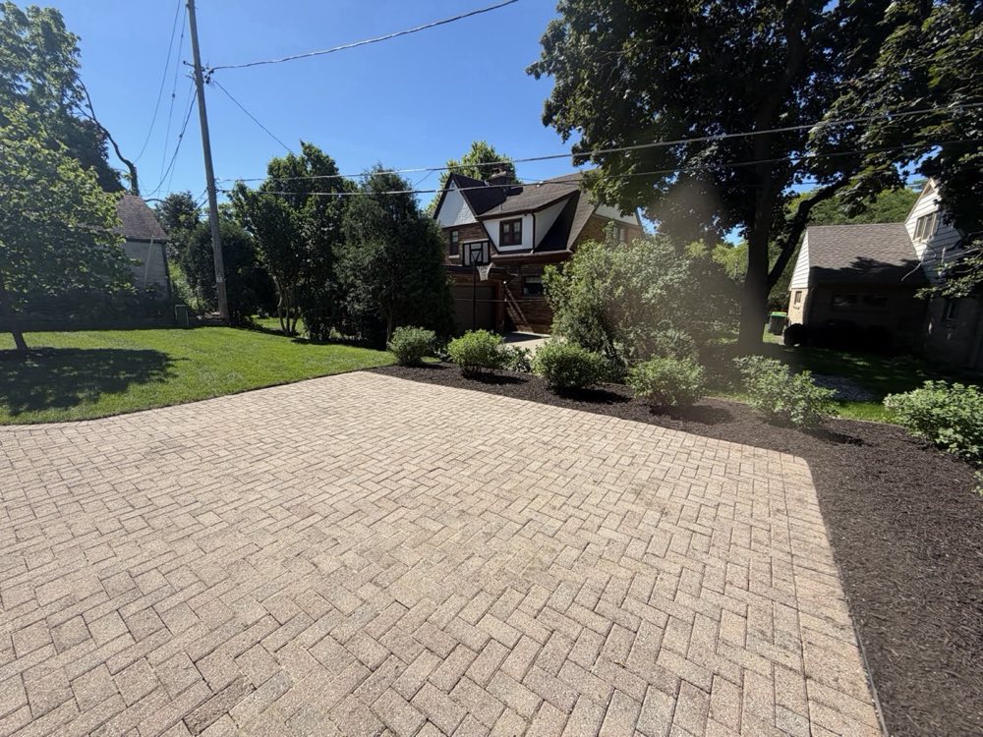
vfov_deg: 85.7
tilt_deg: -10.8
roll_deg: -1.1
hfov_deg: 102.1
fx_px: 398
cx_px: 492
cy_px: 368
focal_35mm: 14
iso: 25
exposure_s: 1/770
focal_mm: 2.22
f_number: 2.2
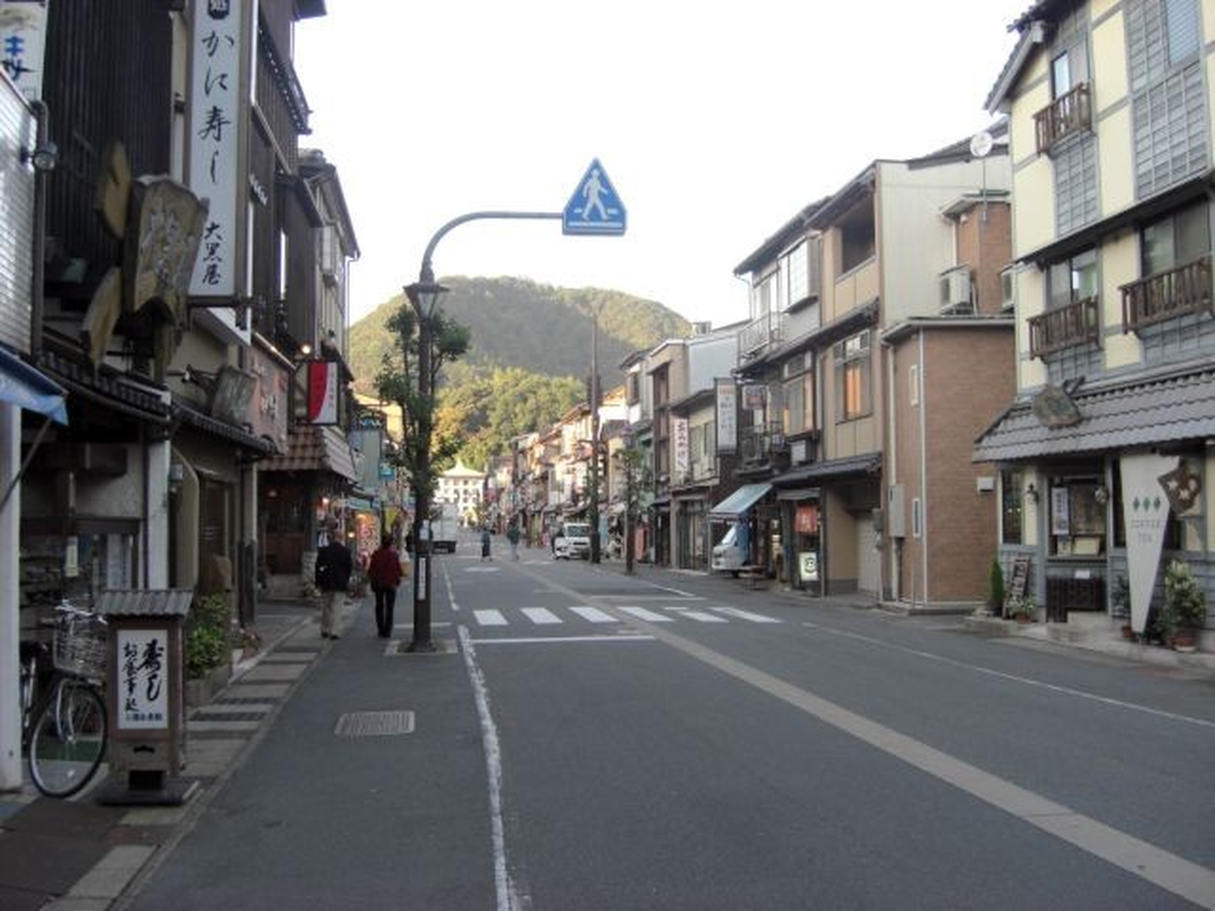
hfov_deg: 49.0
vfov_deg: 37.7
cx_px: 608
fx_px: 1334
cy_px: 456
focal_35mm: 38
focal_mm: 7.9
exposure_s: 1/125
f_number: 2.8
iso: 80
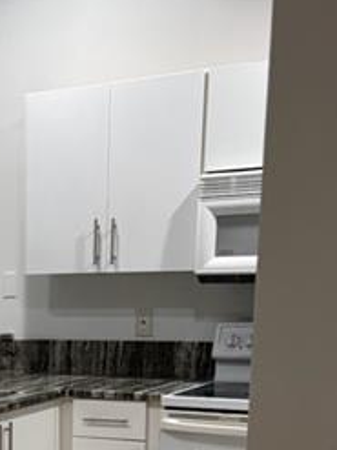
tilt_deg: -12.0
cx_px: -175
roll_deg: +0.7
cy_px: 483
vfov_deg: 22.9
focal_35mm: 81
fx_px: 1052
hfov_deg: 16.5
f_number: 1.6
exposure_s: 1/60
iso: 160
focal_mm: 5.96
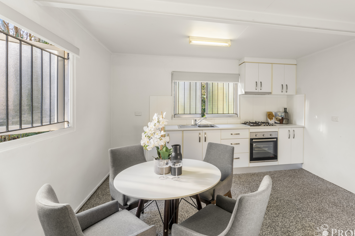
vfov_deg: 66.6
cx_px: 206
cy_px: 108
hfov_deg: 88.5
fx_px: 180
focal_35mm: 18
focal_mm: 15.2
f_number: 10
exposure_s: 1/5
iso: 320
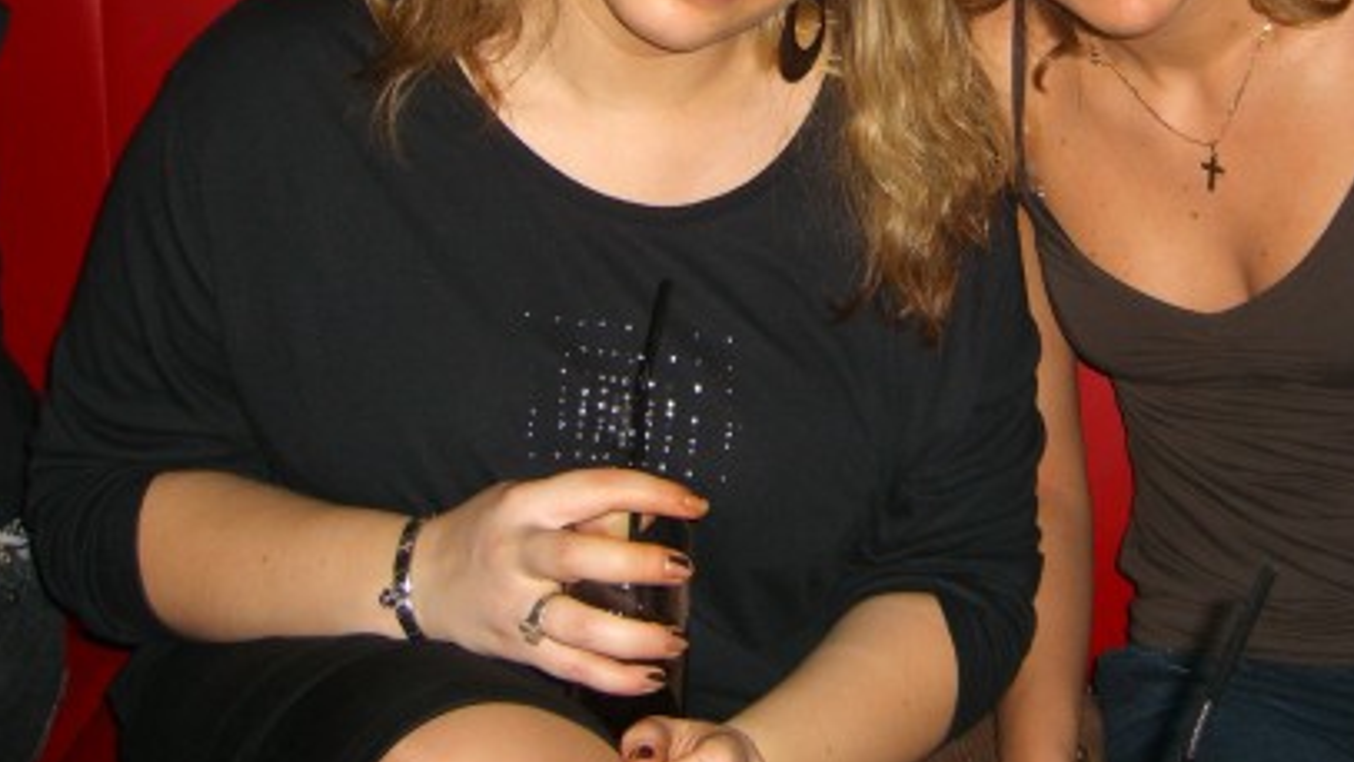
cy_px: 20
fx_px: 2190
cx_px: 915
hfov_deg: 34.0
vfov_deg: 19.2
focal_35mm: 61
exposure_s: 1/60
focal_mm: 7.9
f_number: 2.8
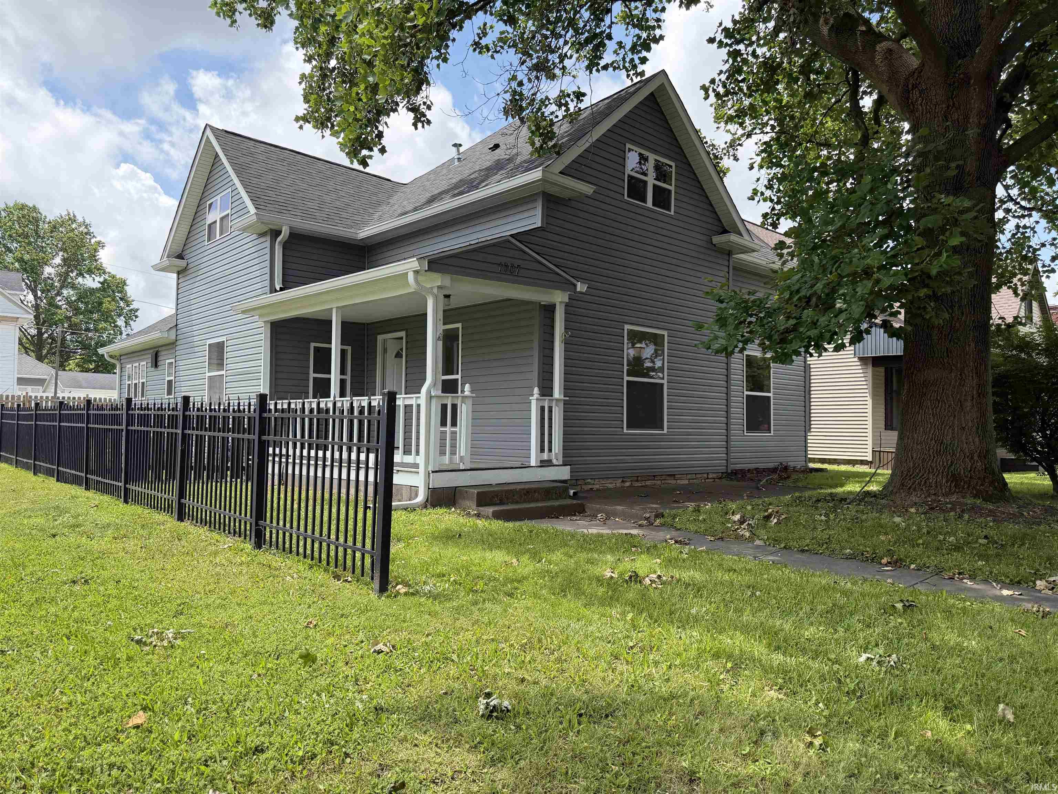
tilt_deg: +1.4
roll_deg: -0.6
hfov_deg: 71.6
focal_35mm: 24
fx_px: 734
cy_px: 397
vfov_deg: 56.8
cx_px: 529
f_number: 1.78
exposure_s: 1/2525
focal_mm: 6.76
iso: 100
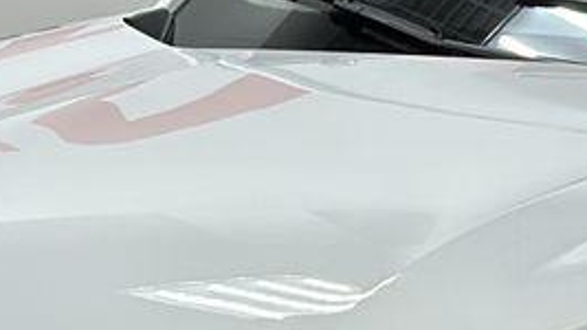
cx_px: 723
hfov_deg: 7.6
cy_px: 429
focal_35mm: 282
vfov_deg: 4.3
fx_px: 4388
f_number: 1.78
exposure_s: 1/109
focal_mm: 6.86
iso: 64
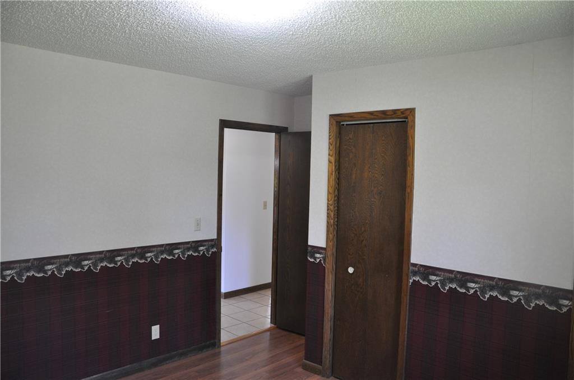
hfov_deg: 67.5
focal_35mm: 27
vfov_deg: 47.8
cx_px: 287
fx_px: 430
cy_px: 190
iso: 800
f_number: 4
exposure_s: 1/60
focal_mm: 18
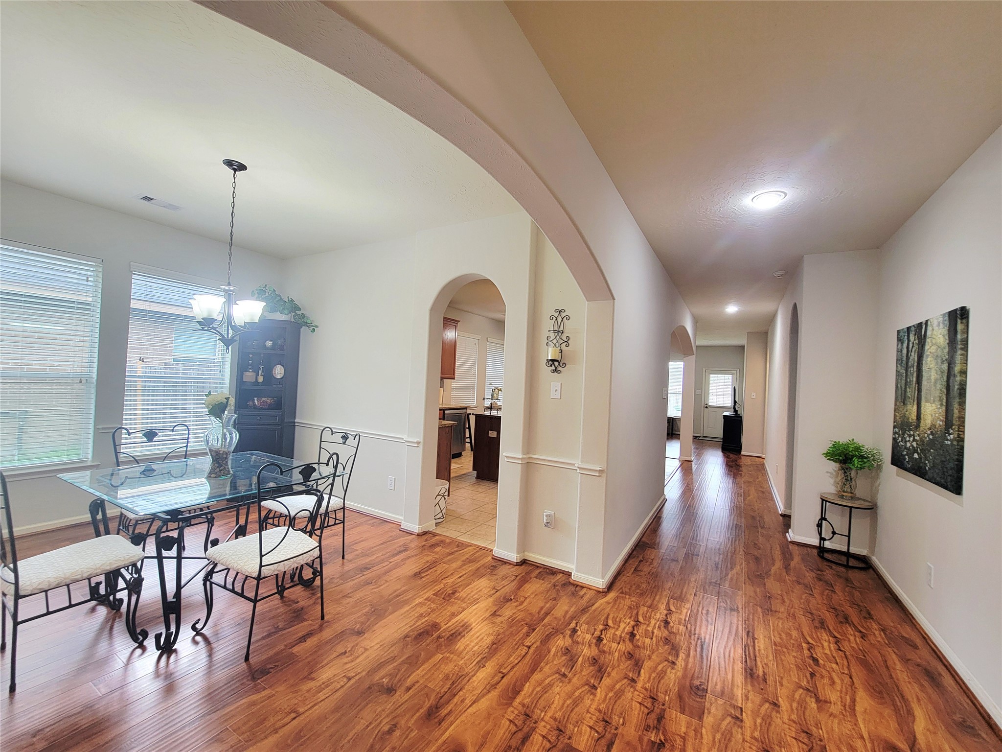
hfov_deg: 106.2
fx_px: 376
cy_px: 376
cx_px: 501
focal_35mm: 13
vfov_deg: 89.9
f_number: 2.2
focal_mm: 2.2
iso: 50
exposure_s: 1/30
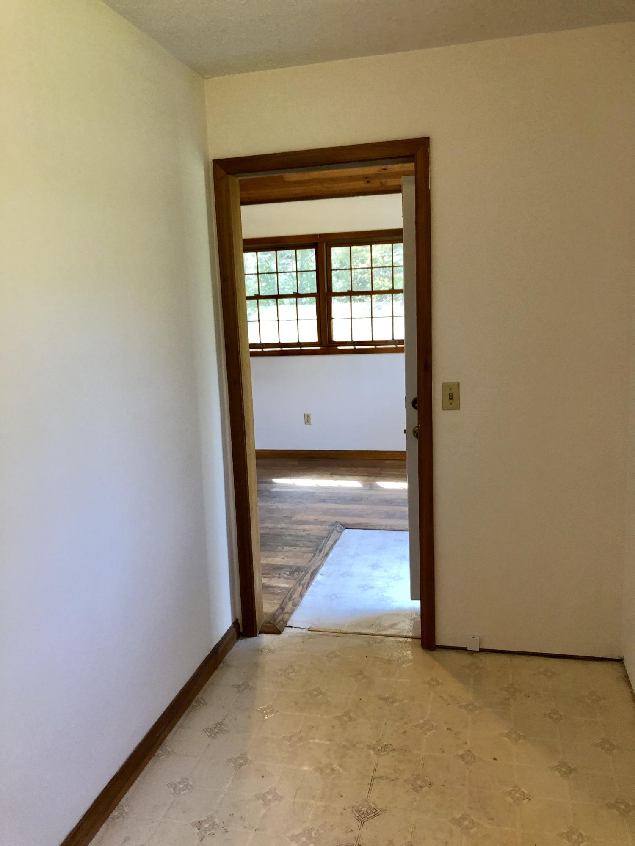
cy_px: 423
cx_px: 318
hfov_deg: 49.7
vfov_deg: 63.4
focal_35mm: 28
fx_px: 685
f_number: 1.8
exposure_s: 1/30
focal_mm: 3.99
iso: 32
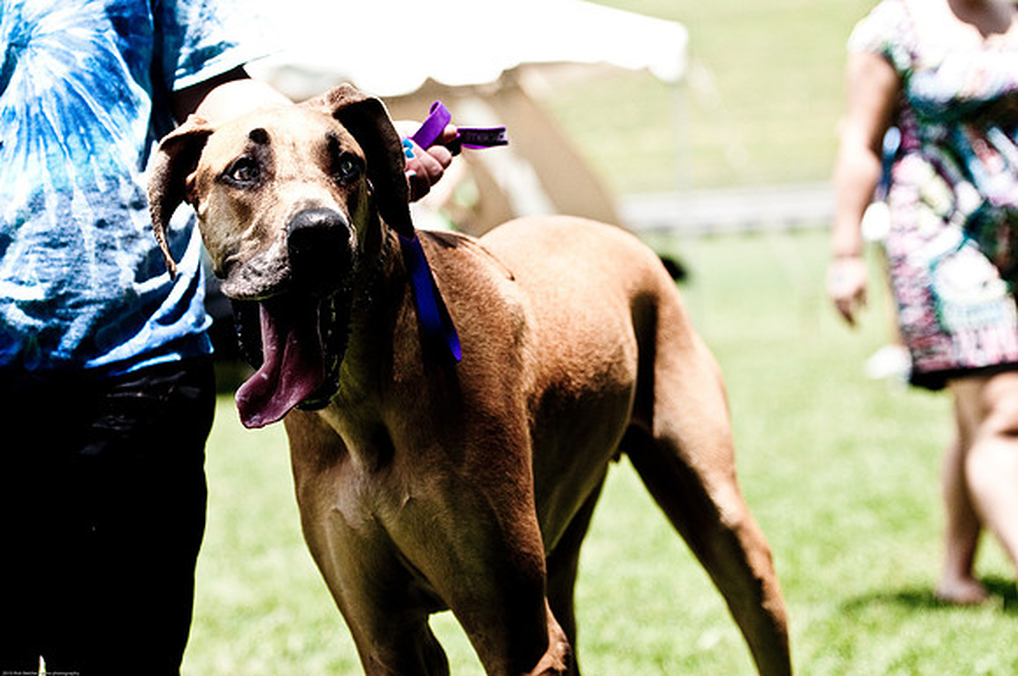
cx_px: 509
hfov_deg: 19.5
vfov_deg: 13.0
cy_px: 338
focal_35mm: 105
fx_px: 2965
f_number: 2.8
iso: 200
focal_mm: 70
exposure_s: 1/4000
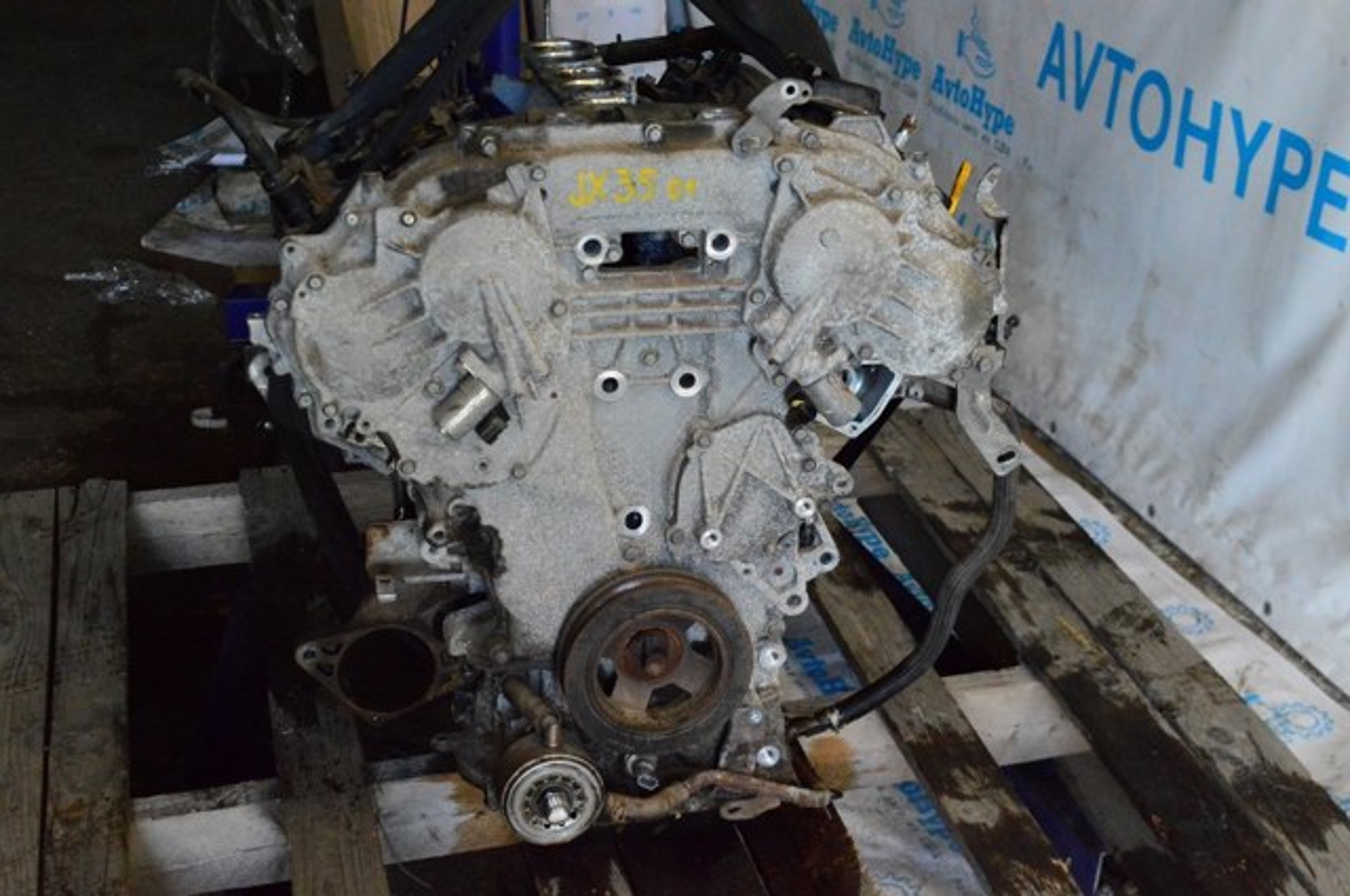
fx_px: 1910
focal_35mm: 51
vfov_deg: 26.4
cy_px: 448
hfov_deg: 38.9
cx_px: 675
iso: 6400
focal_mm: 34
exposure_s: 1/320
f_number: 9
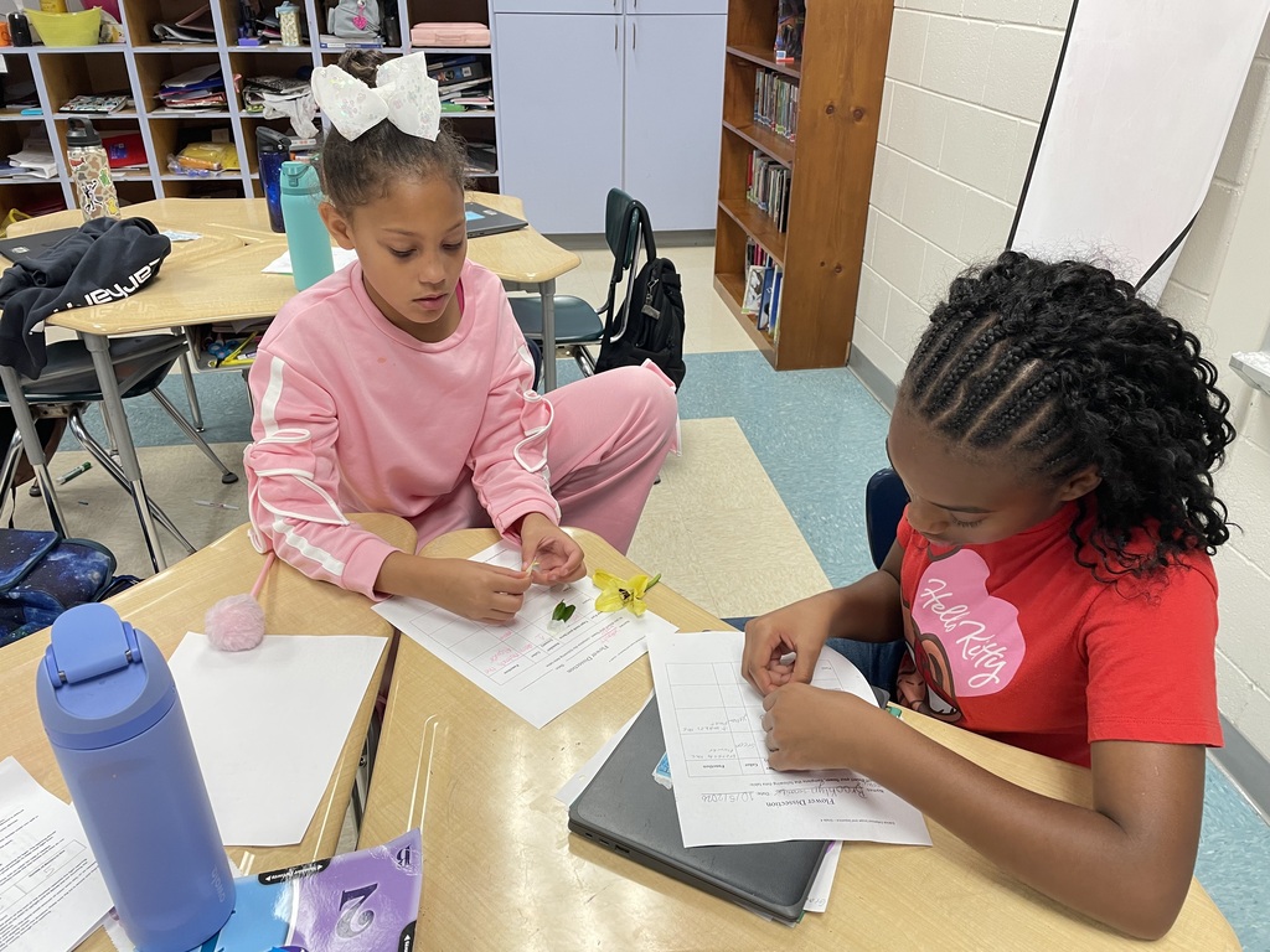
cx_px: 635
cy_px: 476
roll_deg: -0.2
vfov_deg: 53.1
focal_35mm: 26
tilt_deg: -28.7
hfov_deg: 67.3
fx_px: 954
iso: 80
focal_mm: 4.2
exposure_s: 1/60
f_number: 1.6
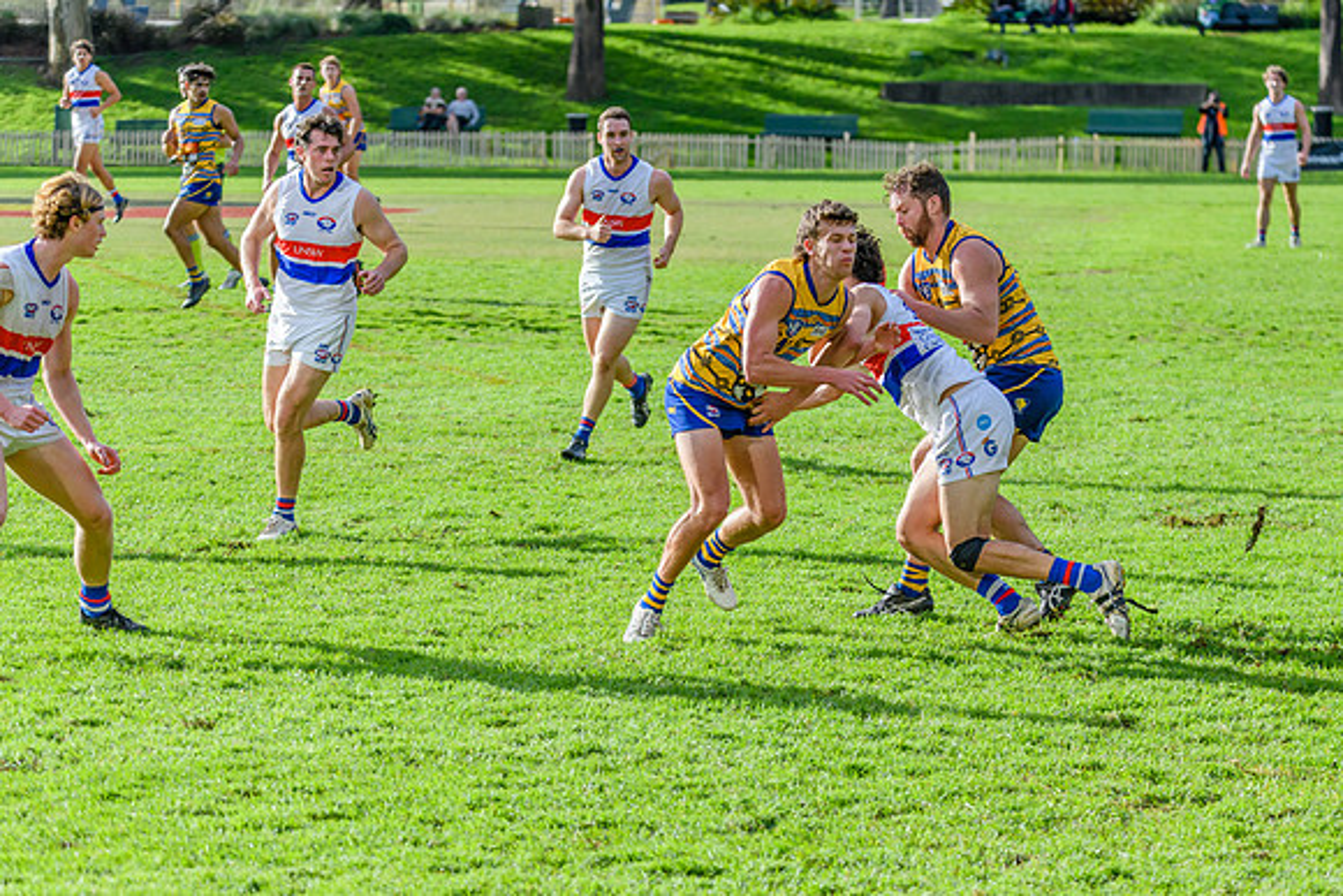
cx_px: 758
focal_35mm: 171
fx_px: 6369
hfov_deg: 12.0
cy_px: 506
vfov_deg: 8.0
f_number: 7.1
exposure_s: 1/1600
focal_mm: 150
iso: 800
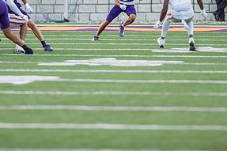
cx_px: 96
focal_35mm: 607
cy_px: 7
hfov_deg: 3.4
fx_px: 3825
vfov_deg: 2.3
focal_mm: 300
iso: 1250
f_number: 3.2
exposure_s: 1/1000
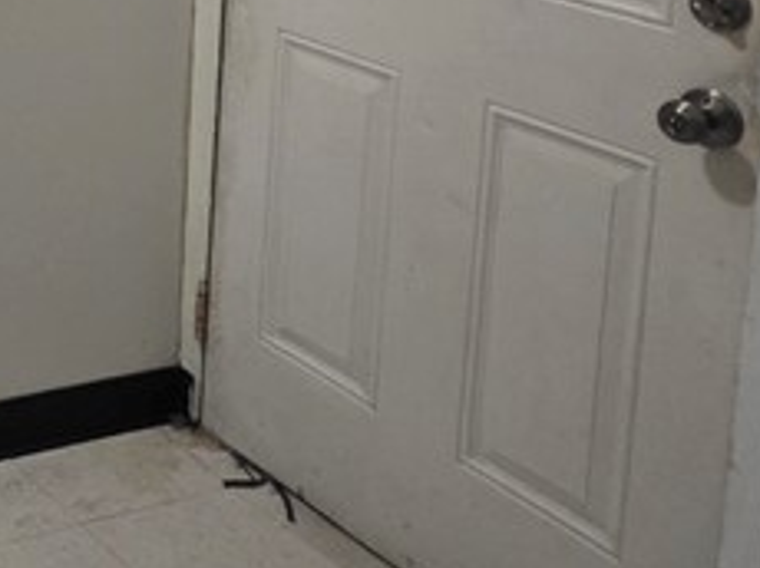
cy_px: -211
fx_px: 1272
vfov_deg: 22.1
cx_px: -439
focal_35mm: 58
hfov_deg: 24.3
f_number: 1.9
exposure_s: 1/60
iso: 640
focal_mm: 2.2
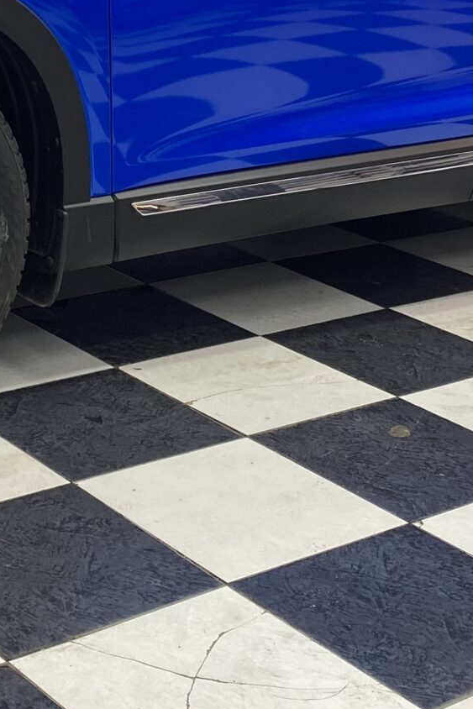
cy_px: -20
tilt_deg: -6.8
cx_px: 63
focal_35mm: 82
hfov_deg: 16.5
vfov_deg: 23.6
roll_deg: -2.7
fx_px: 1615
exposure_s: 1/100
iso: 64
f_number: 1.8
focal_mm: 4.25
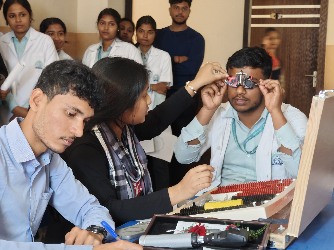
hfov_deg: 27.8
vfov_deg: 21.0
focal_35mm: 70
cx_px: 167
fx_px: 675
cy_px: 125
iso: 3385
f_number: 2.55
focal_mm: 13.3
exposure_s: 1/16.7
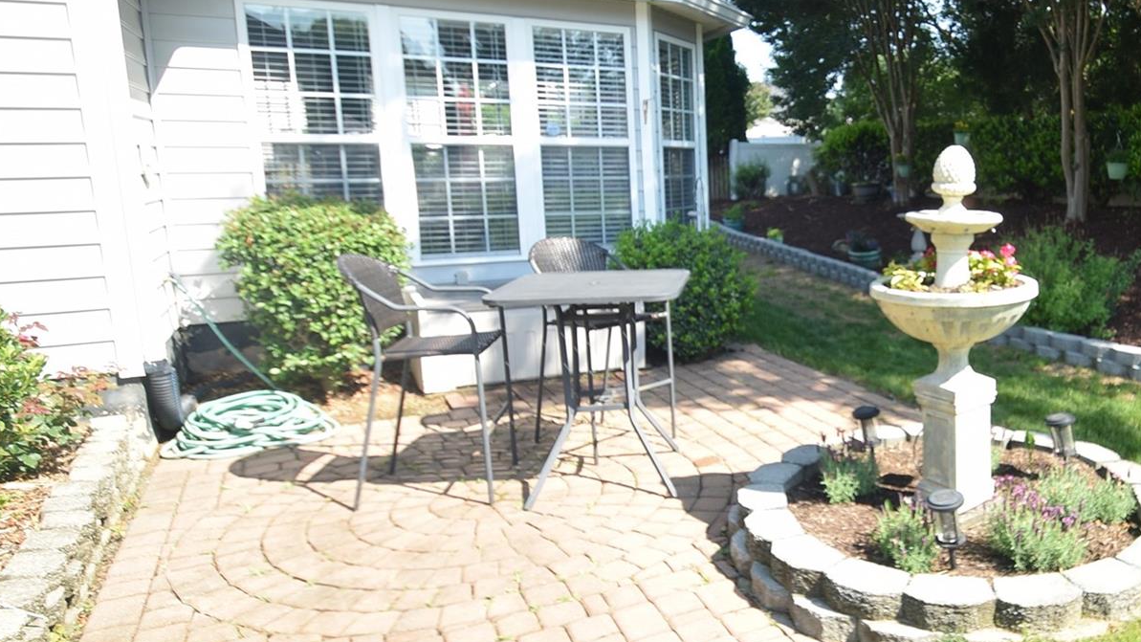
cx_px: 876
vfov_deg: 42.5
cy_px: 238
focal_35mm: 27
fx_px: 817
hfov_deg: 65.0
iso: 100
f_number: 6.3
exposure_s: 1/160
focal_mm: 10
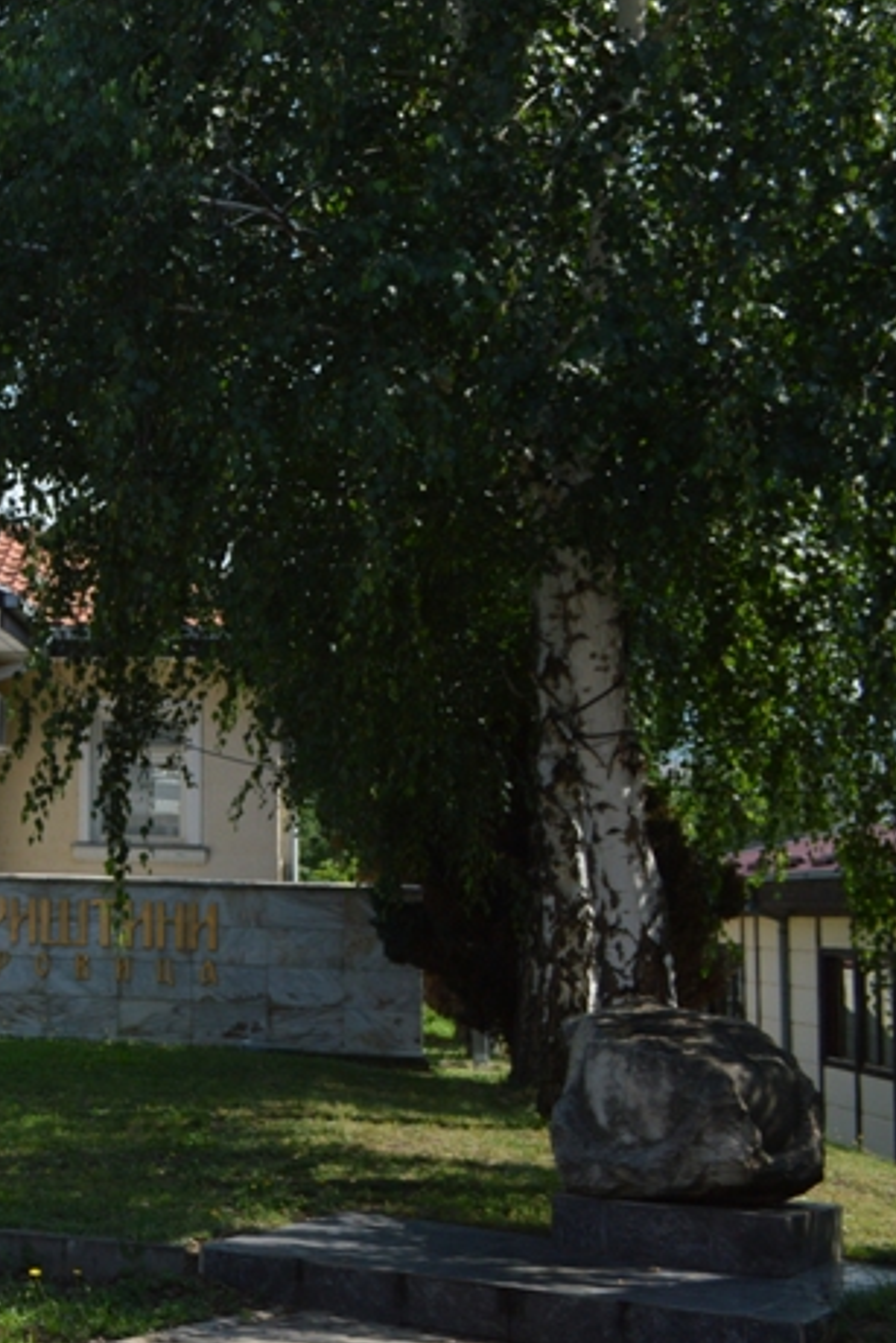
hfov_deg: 18.9
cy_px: 650
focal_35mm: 60
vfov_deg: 33.4
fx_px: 2238
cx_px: -584
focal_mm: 18
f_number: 5.6
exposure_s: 1/800
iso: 200
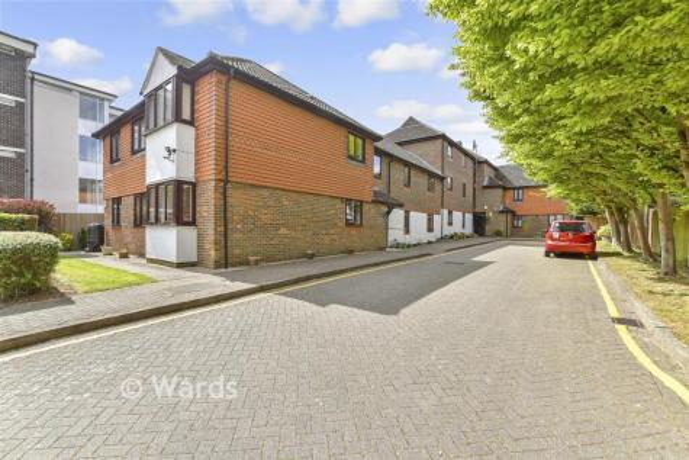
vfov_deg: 77.4
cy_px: 230
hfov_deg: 100.4
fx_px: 287
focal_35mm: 15
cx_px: 344
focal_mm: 10
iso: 160
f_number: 8
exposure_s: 1/160
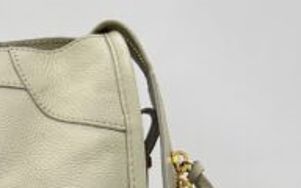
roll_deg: +0.0
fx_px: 1206
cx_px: -193
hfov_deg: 13.2
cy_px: 302
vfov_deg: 8.7
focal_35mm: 147
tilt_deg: -0.7
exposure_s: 1/214
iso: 40
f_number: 1.5
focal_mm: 5.7
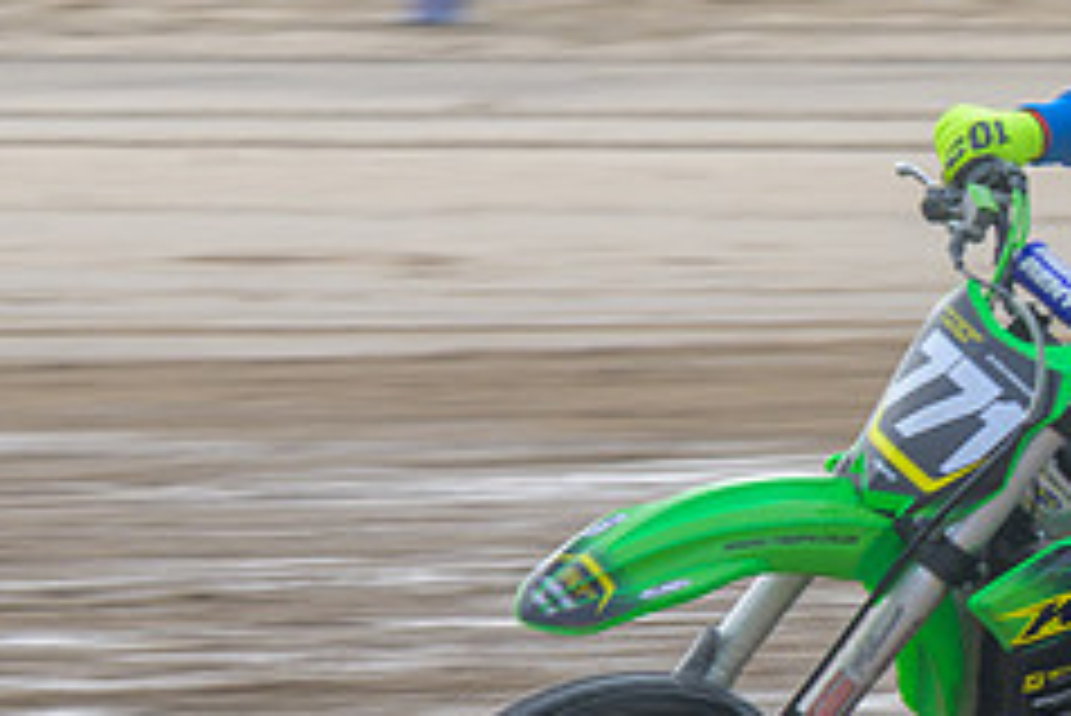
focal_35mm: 344
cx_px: 734
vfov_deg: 4.0
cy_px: 428
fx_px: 10240
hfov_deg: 6.0
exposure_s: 1/160
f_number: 6.3
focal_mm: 70
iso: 80
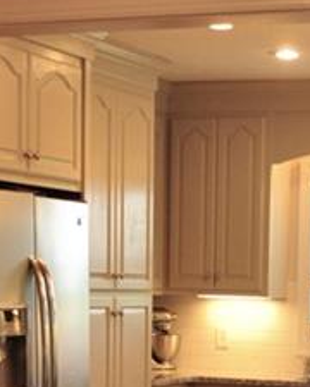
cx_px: 344
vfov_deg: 15.8
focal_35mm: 115
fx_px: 1319
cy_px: 513
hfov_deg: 13.1
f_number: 4
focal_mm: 18
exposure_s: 1/60
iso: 720
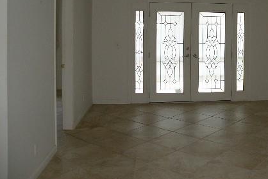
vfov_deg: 30.4
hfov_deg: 43.8
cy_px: 34
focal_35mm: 43
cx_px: 205
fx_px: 320
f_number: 2.8
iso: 64
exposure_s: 1/57.7
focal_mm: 4.7
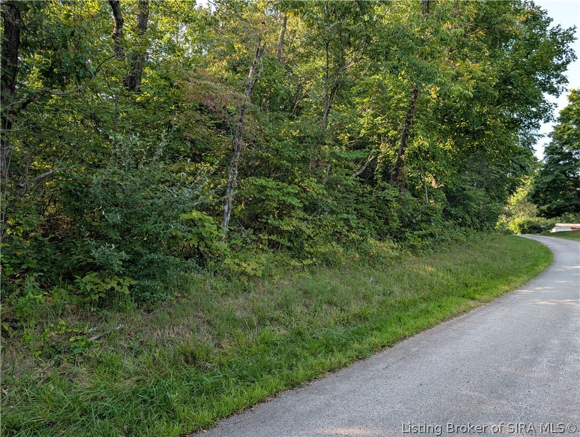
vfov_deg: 56.9
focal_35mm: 24
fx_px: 403
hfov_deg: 71.5
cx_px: 290
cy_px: 218
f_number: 1.68
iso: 23
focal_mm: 6.9
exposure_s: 1/163
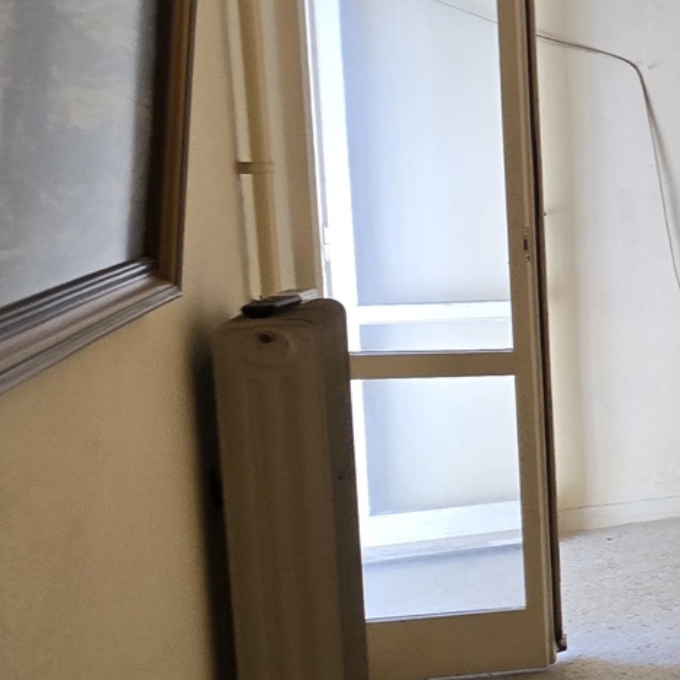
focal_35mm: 47
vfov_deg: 36.0
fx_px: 1045
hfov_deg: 20.0
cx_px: 1330
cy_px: 303
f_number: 2.2
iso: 64
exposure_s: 1/50
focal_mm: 2.2
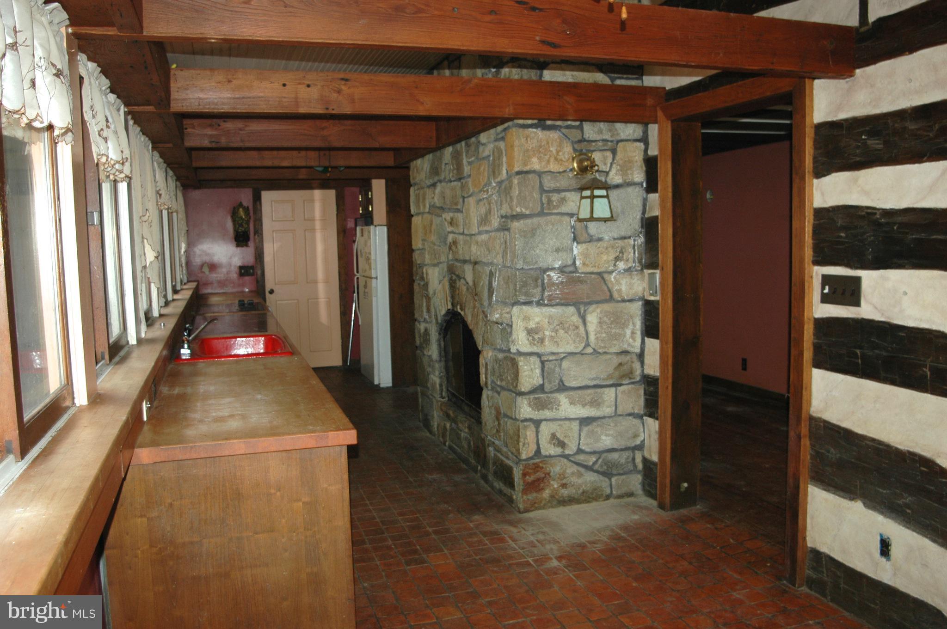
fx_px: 788
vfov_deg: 43.5
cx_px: 474
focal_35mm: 30
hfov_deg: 62.0
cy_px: 314
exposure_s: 1/60
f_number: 3.5
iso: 200
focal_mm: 20
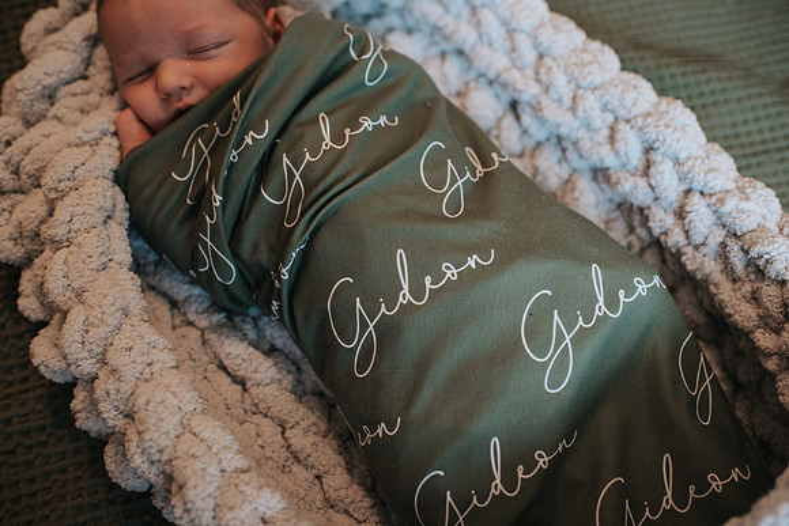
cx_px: 394
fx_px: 767
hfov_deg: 54.4
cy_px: 263
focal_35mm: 35
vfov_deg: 37.9
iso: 1000
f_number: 2.8
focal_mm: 35
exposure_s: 1/250
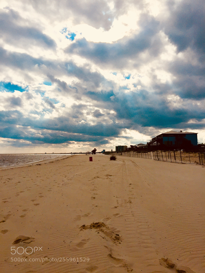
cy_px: 136
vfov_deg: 61.7
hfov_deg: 48.2
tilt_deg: +6.8
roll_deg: -0.2
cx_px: 102
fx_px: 229
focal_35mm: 29
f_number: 2.2
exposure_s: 1/9901
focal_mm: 4.15
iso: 32
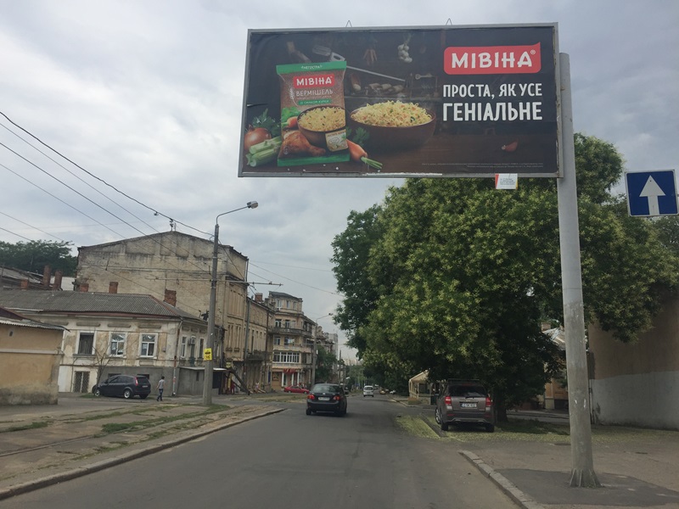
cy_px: 254
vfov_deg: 48.2
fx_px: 569
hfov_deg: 61.7
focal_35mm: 29
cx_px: 340
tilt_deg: +10.7
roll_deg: -2.2
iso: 32
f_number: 2.2
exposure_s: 1/2475
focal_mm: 4.15
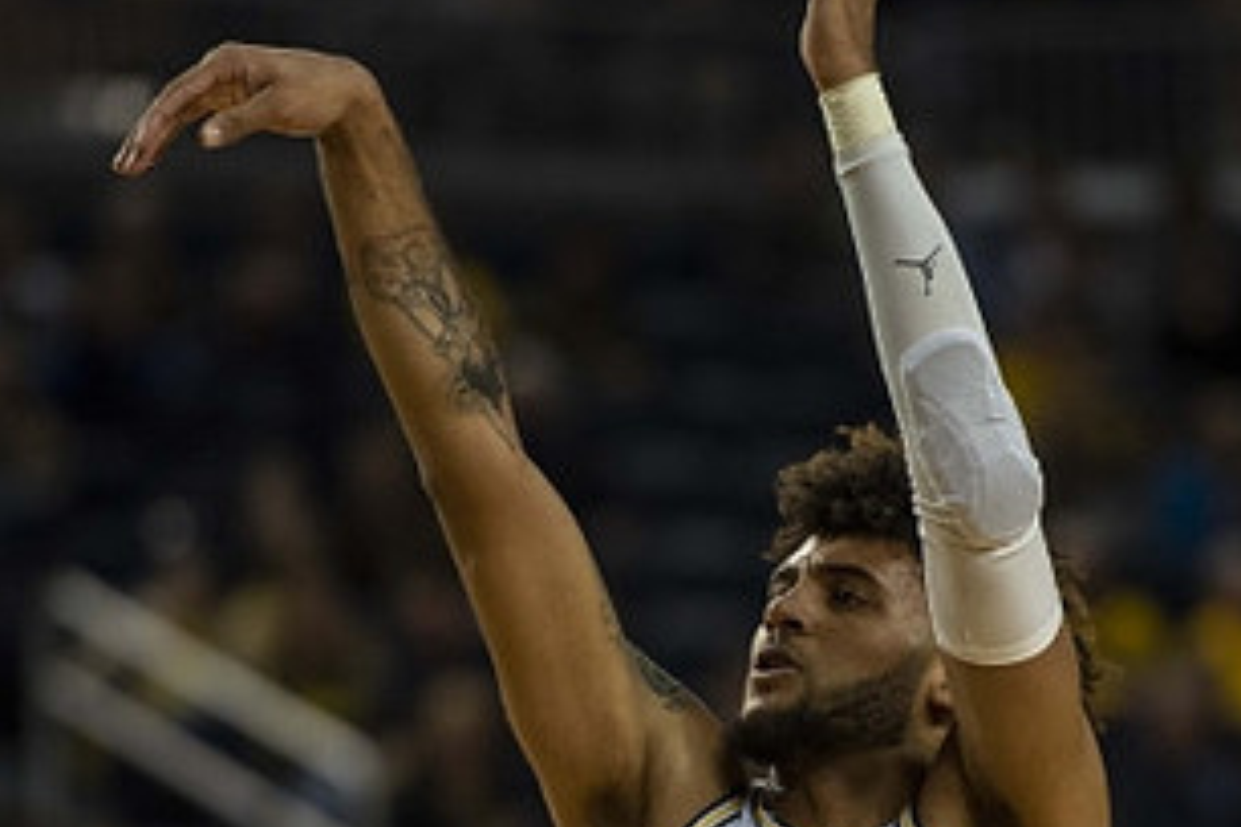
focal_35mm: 421
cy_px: 689
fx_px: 14512
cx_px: 773
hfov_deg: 4.9
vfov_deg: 3.3
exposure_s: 1/1250
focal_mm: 200
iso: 1250
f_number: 2.8
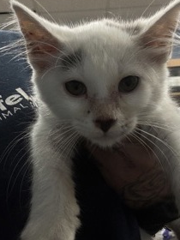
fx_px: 312
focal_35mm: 45
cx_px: 96
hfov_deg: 32.2
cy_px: 133
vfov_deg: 42.0
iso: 25
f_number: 1.9
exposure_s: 1/64
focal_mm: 2.69
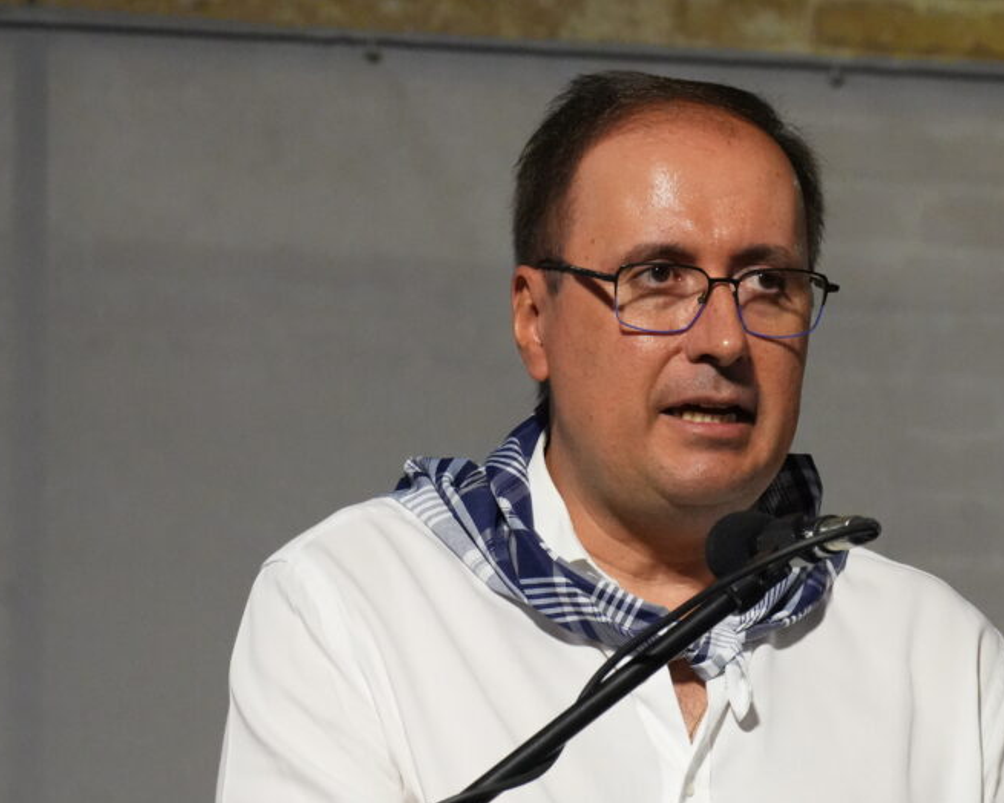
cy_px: 522
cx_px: 644
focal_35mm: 359
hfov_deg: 5.4
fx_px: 10660
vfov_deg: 4.3
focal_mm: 163
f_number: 9
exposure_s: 1/160
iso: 5000
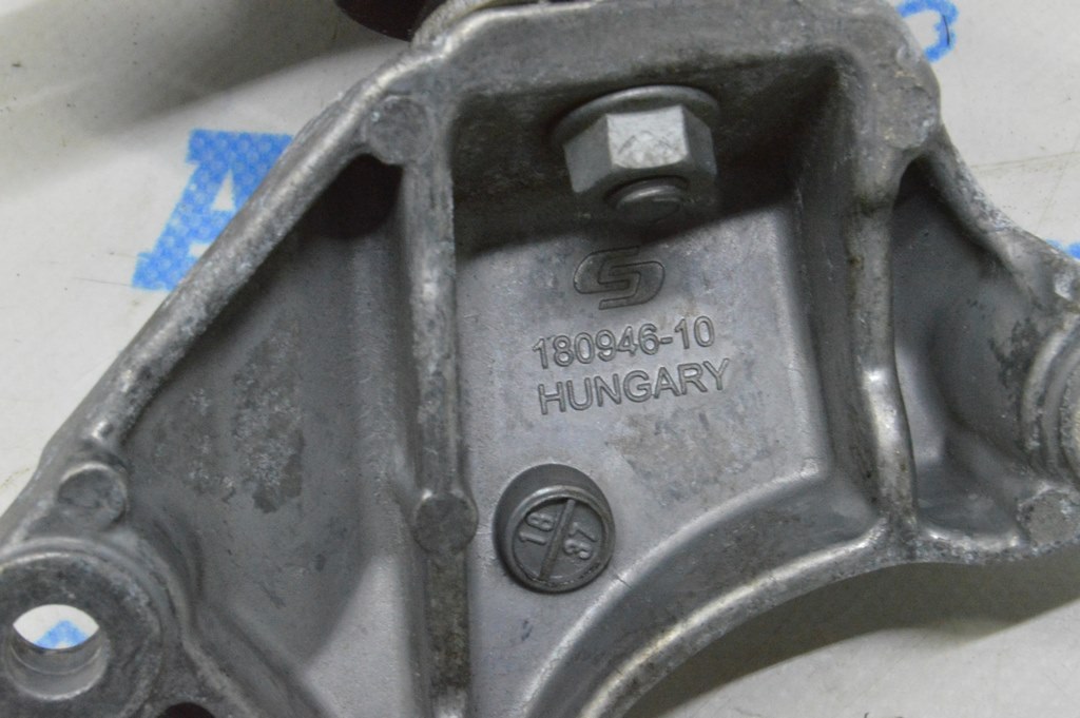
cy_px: 359
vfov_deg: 16.5
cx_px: 540
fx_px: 2473
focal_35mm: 82
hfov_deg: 24.6
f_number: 20
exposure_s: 1/20
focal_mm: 55
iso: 6400
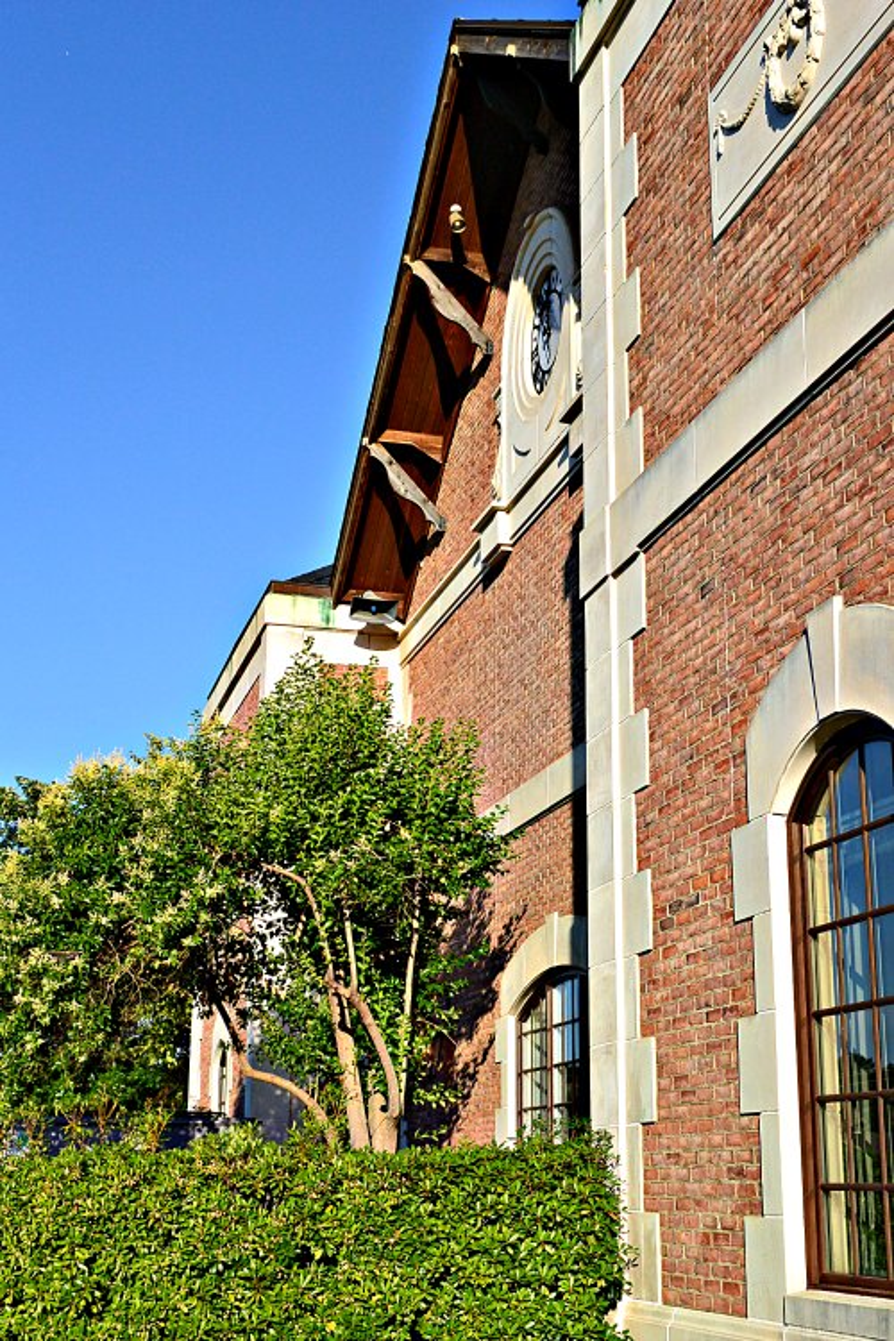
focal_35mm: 49
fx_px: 1825
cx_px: 447
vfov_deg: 40.3
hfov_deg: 27.5
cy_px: 670
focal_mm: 18.5
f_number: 5
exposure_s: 1/1000
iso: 160
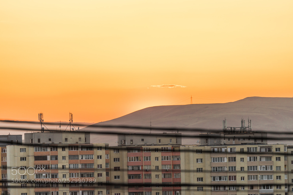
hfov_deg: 6.9
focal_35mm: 300
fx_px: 2441
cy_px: 98
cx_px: 146
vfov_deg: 4.6
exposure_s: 1/320
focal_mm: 300
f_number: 5.6
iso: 500
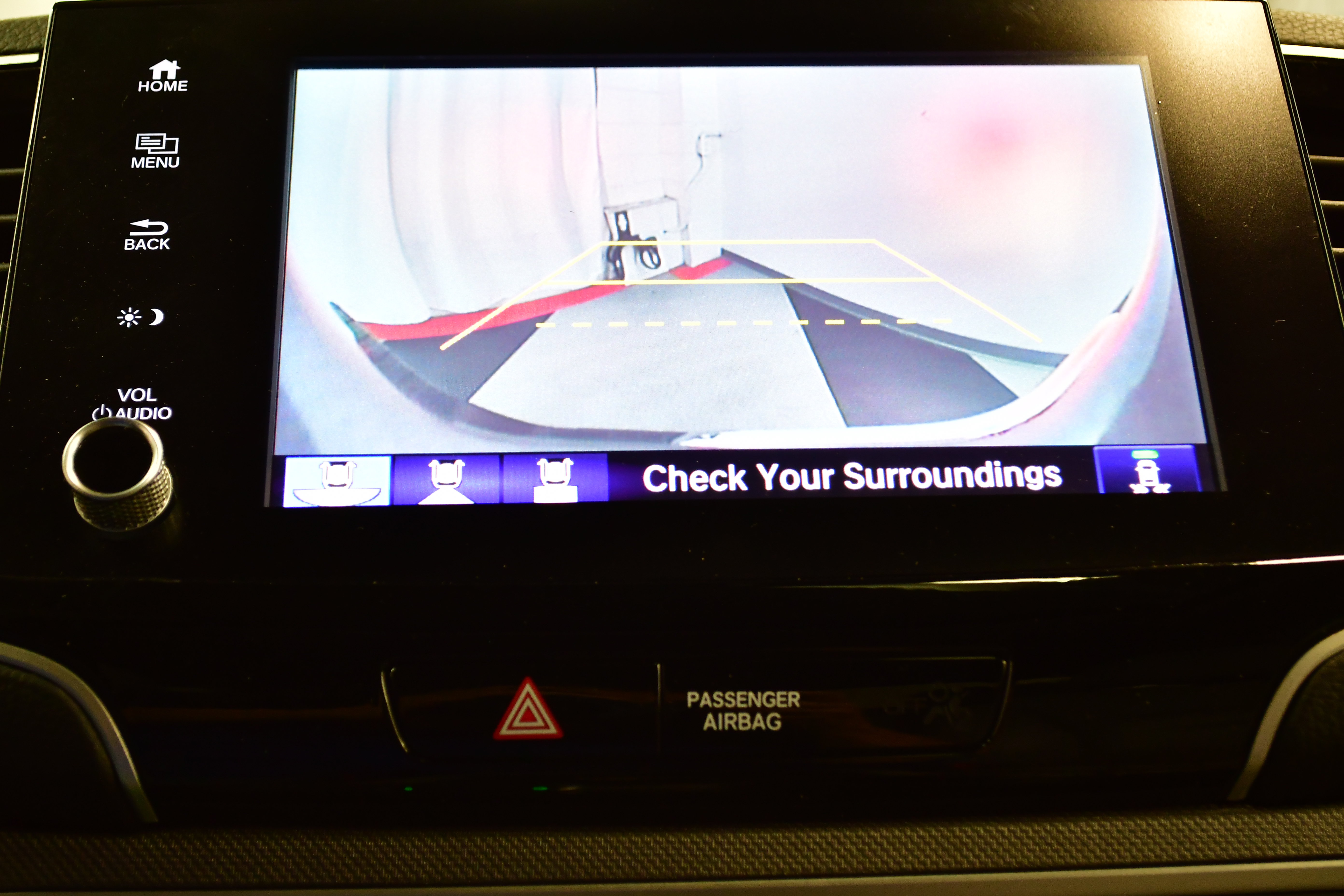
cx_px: 672
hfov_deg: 33.4
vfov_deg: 22.6
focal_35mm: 60
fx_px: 2240
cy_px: 448
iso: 1000
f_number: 5.6
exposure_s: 1/40
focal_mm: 40
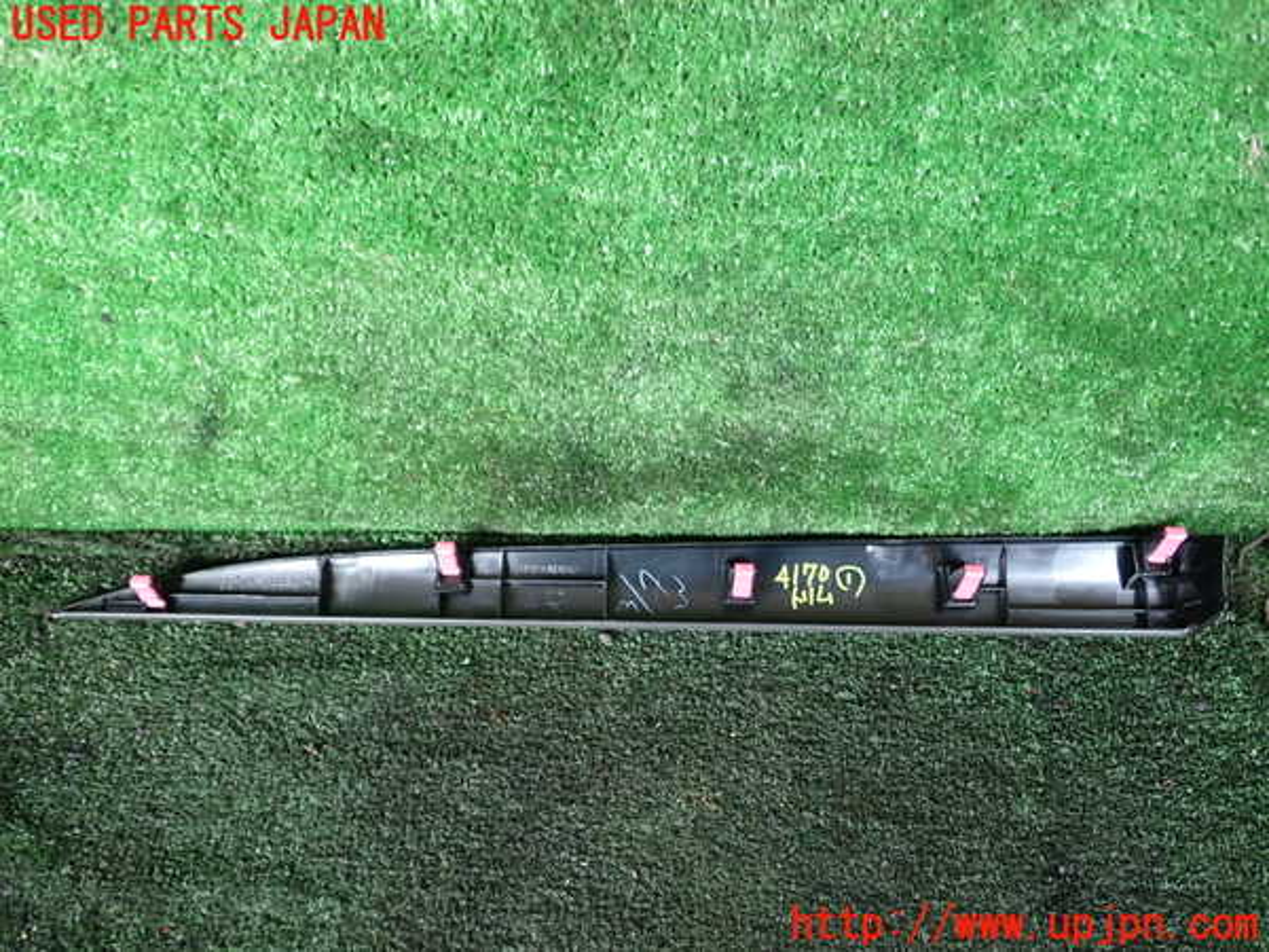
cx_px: 634
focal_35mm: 30
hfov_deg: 60.0
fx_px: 1100
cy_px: 476
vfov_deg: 46.8
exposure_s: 1/50
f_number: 2.3
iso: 200
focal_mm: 5.4
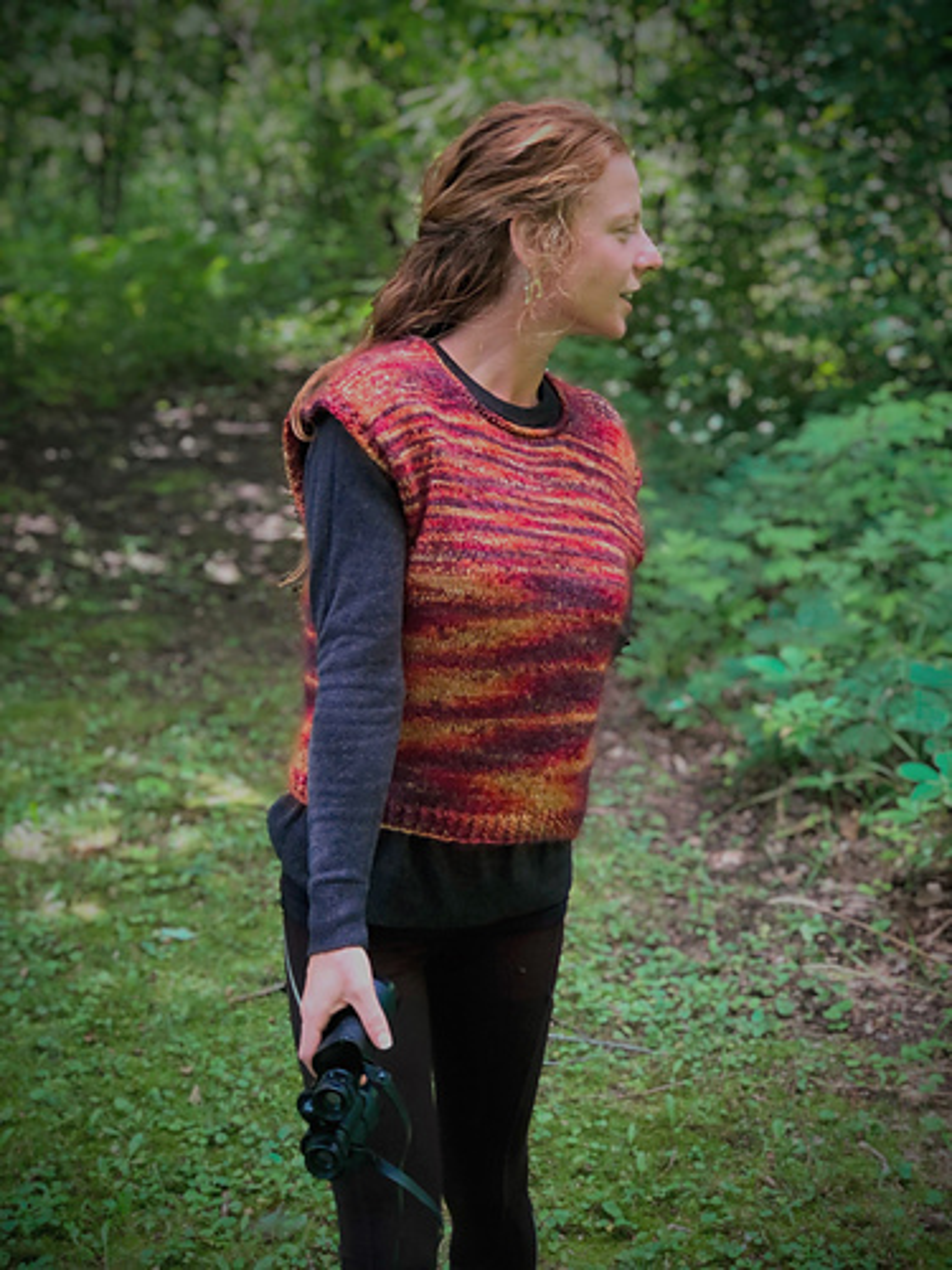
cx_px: 476
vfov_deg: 33.8
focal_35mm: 57
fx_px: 2090
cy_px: 635
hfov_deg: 25.7
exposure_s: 1/30
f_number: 2.8
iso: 25
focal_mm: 6.6
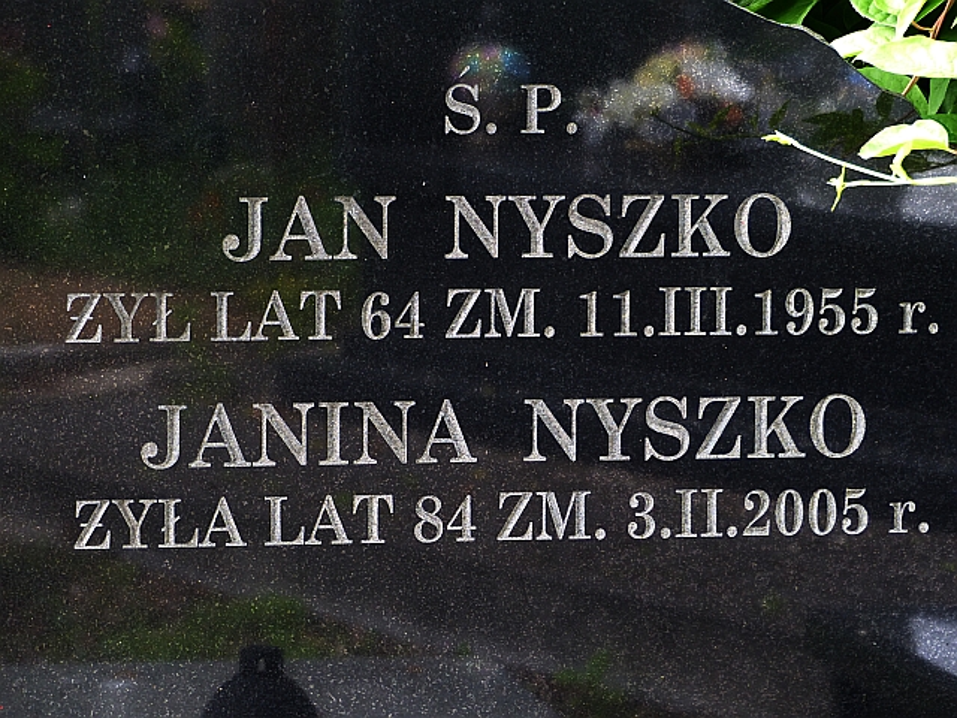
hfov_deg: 13.4
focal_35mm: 147
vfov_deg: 10.1
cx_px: 478
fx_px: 4064
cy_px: 359
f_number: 2.8
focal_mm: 26.5
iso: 200
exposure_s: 1/80
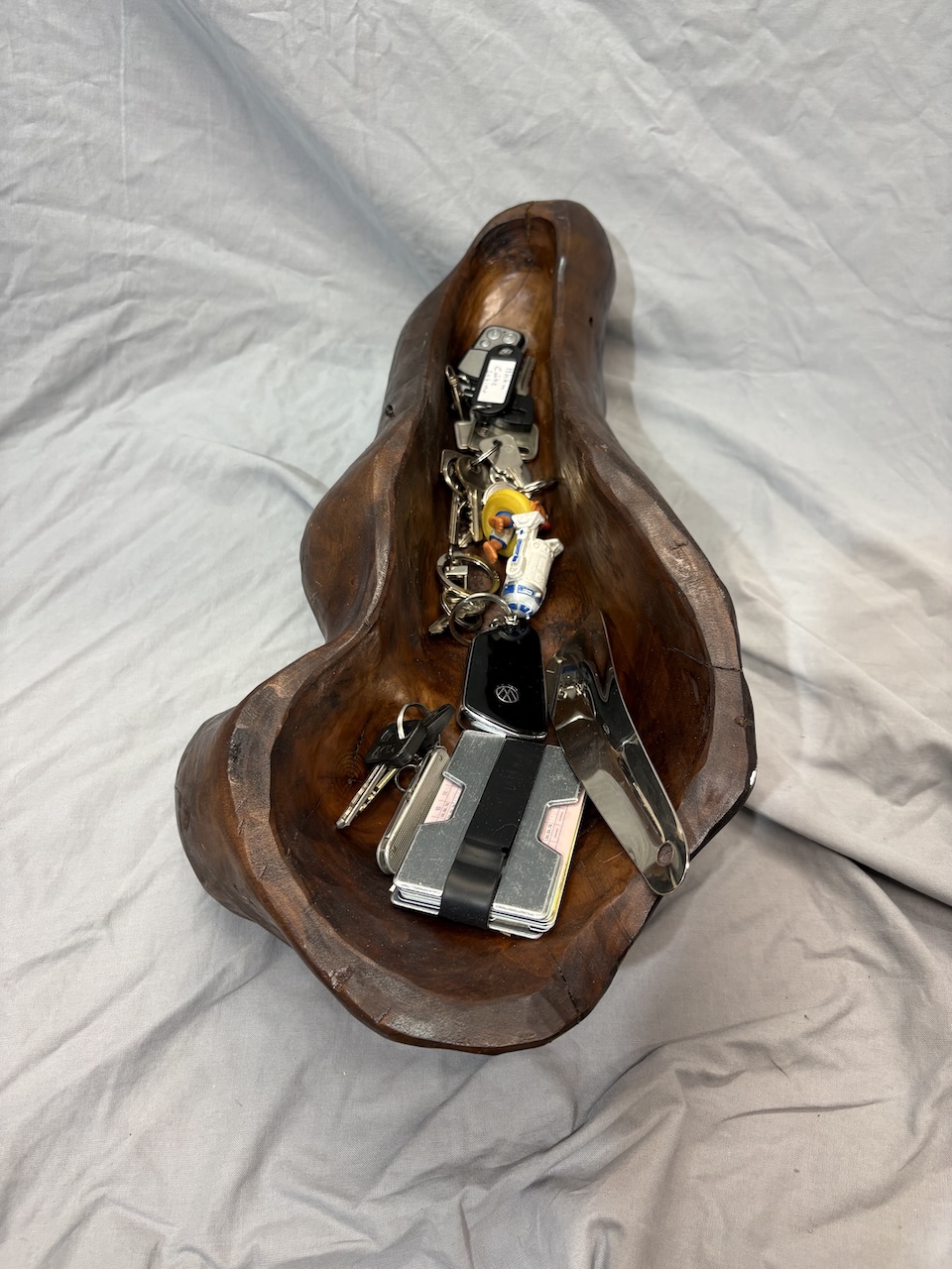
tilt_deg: -53.1
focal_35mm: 26
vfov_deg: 67.3
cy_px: 634
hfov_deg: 53.1
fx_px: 953
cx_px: 476
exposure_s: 1/100
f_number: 1.6
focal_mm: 5.96
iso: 125
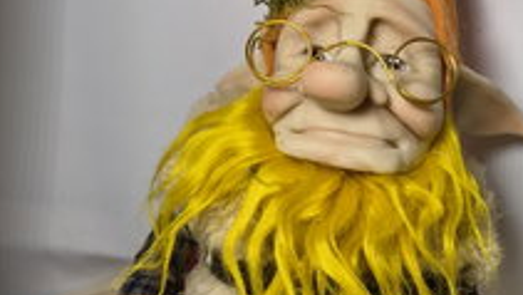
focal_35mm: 66
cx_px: 407
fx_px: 916
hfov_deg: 31.2
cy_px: 276
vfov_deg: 18.0
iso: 257
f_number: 1.8
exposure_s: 1/100
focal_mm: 5.56
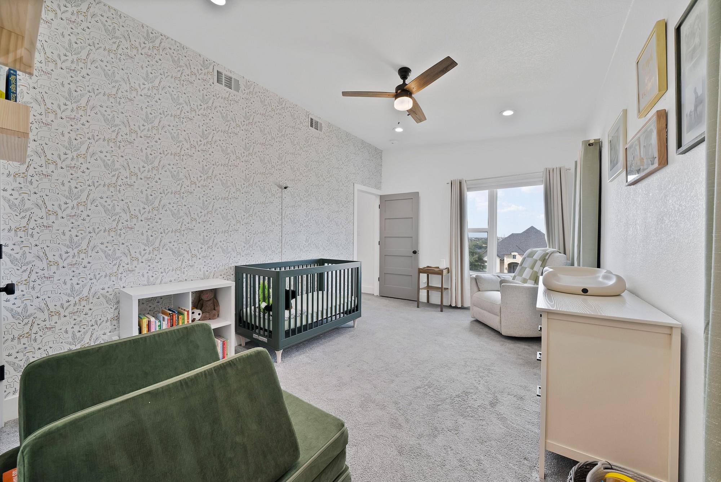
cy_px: 241
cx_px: 360
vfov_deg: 90.1
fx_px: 241
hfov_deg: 112.6
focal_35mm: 12
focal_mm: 12
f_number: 9
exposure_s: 1/6
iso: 640
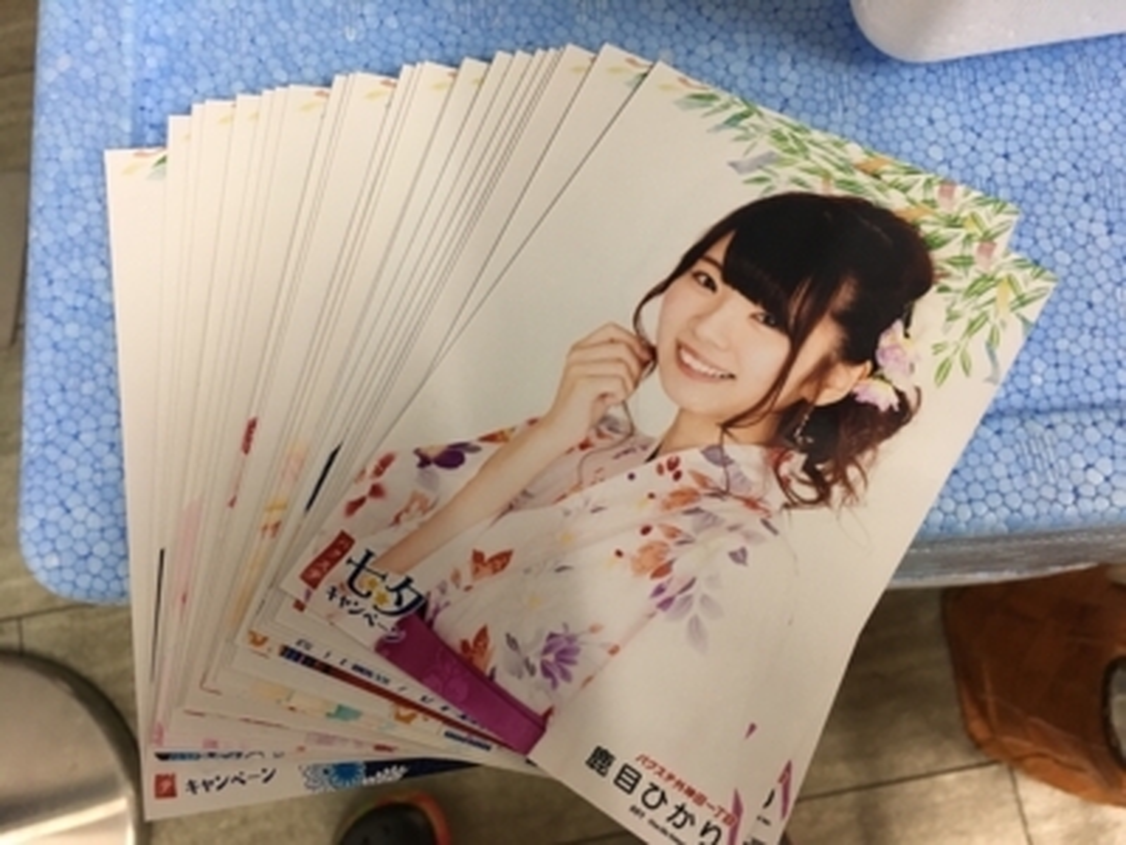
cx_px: 563
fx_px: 943
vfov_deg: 48.2
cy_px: 422
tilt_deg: -78.1
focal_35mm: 29
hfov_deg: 61.7
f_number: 2.2
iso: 125
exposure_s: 1/30
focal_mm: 4.15
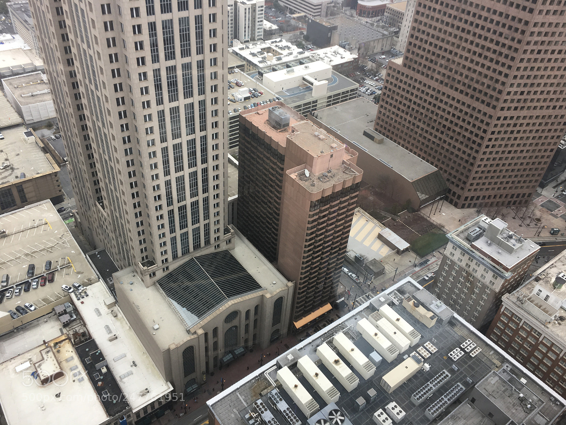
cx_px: 283
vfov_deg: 48.2
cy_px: 212
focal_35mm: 29
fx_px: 474
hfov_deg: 61.7
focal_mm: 4.15
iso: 25
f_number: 2.2
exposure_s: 1/120
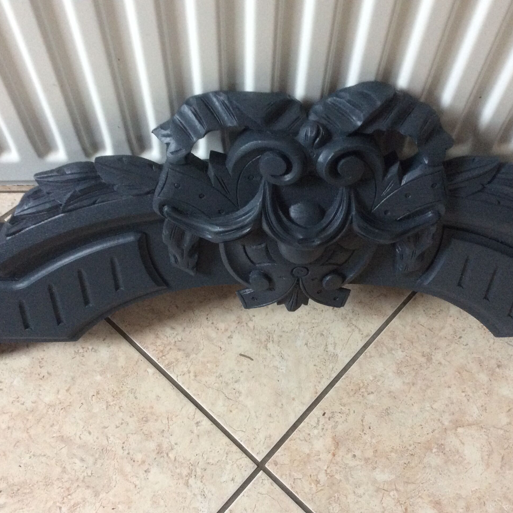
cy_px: 256
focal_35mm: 38
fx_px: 637
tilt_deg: -60.9
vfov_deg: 43.9
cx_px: 267
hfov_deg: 43.8
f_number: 2.4
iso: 200
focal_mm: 3.3
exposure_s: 1/25
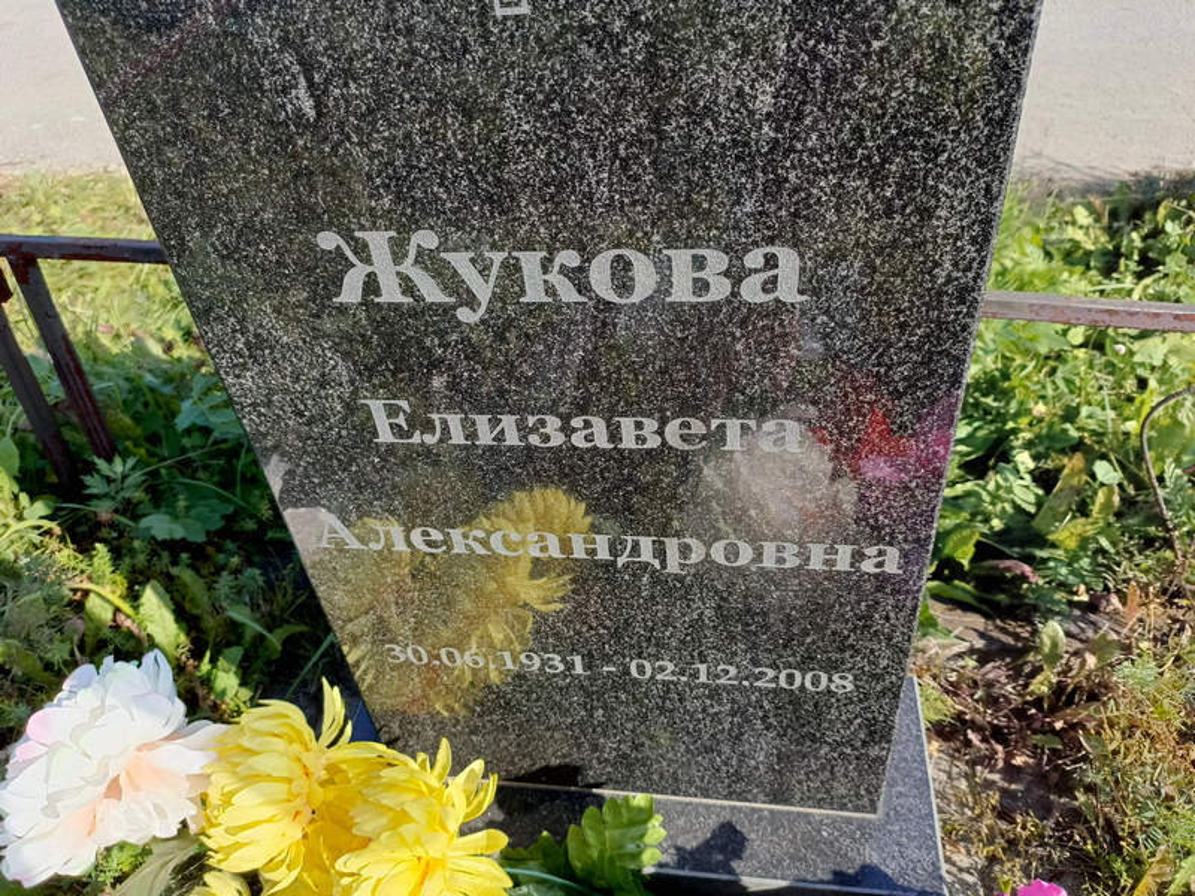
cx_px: 598
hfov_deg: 69.4
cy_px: 448
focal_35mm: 25
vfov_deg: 54.9
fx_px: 863
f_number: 1.69
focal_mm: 4.76
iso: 112
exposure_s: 1/417
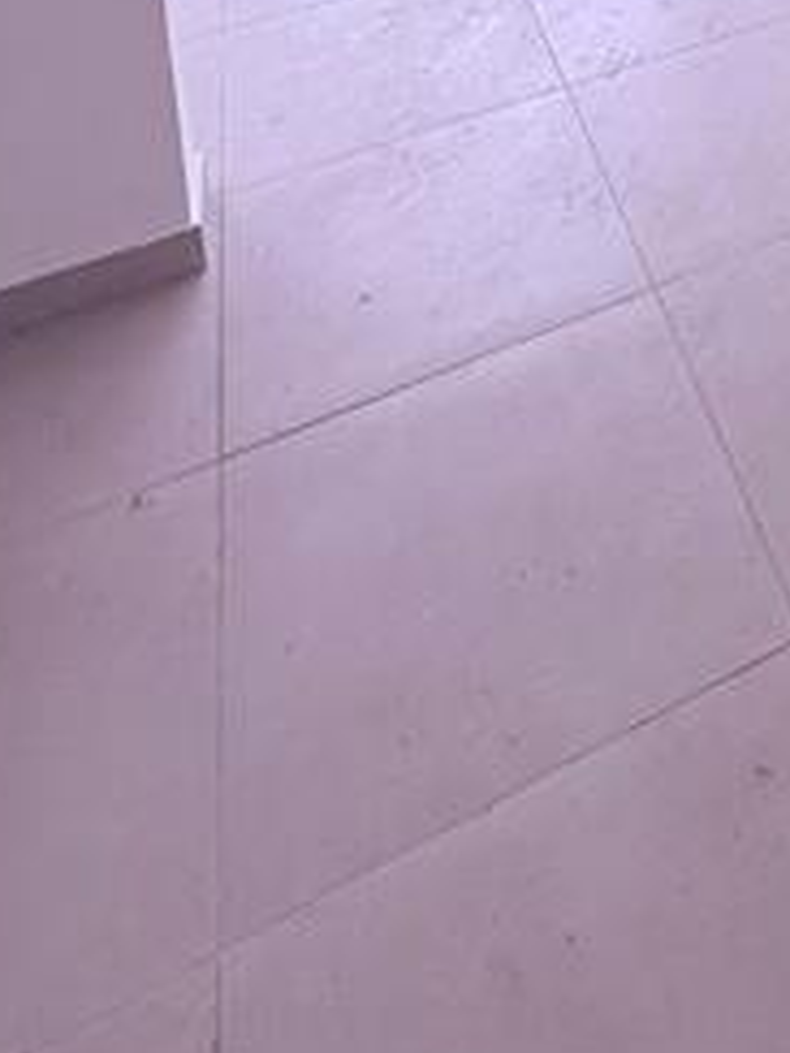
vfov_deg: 27.8
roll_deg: +1.7
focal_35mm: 44
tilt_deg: -6.5
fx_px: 1339
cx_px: 907
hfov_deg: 29.1
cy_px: -548
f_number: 2.2
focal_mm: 2.22
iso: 64
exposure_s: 1/208
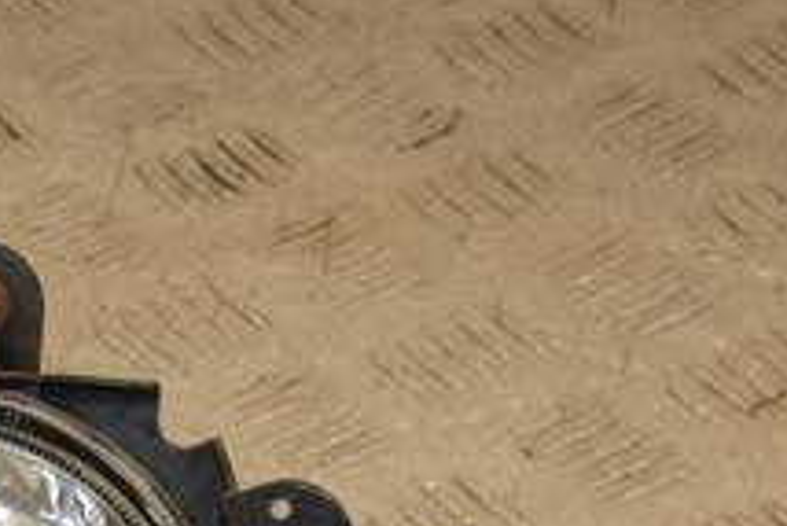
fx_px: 4419
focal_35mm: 202
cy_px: 658
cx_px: -243
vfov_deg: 6.8
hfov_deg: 10.0
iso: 800
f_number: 9
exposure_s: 1/200
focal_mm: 48
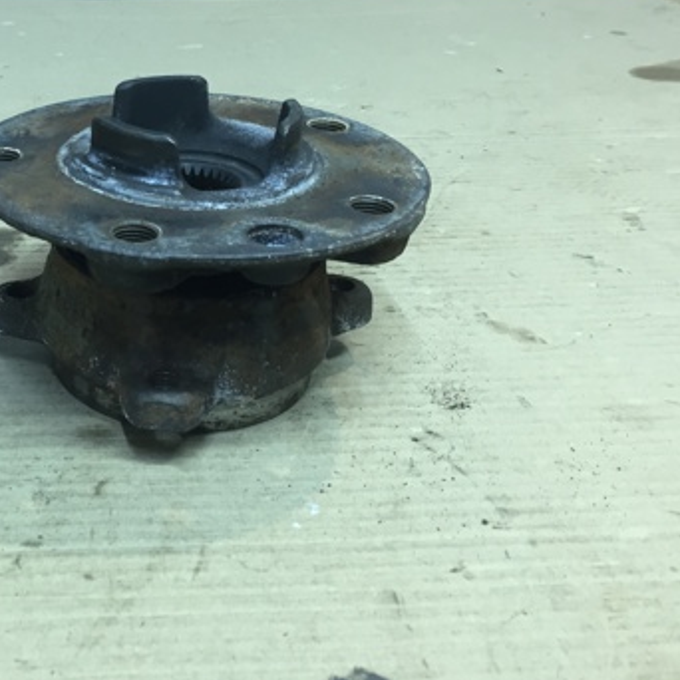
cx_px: 76
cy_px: 233
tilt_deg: -24.5
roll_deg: -1.2
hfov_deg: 33.6
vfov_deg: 35.1
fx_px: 1067
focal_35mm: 48
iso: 80
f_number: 2.2
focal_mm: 4.15
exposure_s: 1/33
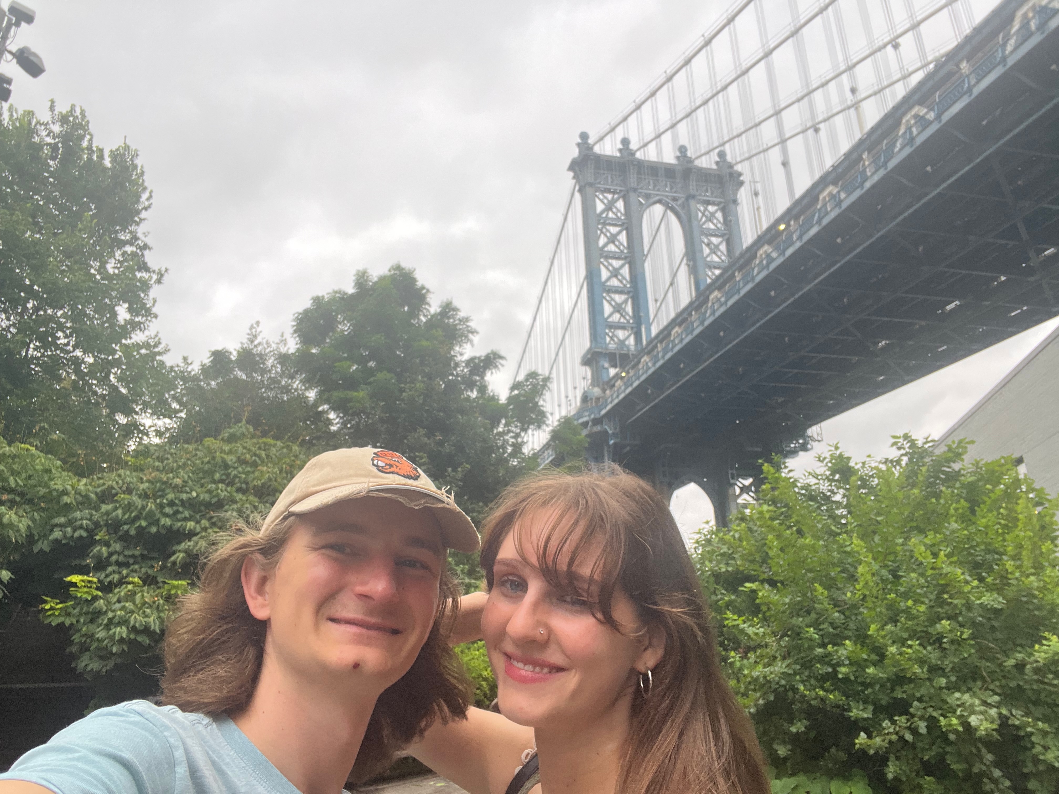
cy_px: 397
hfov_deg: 73.9
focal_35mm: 23
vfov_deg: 58.9
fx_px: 704
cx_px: 530
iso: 64
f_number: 2.2
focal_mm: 2.71
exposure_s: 1/121
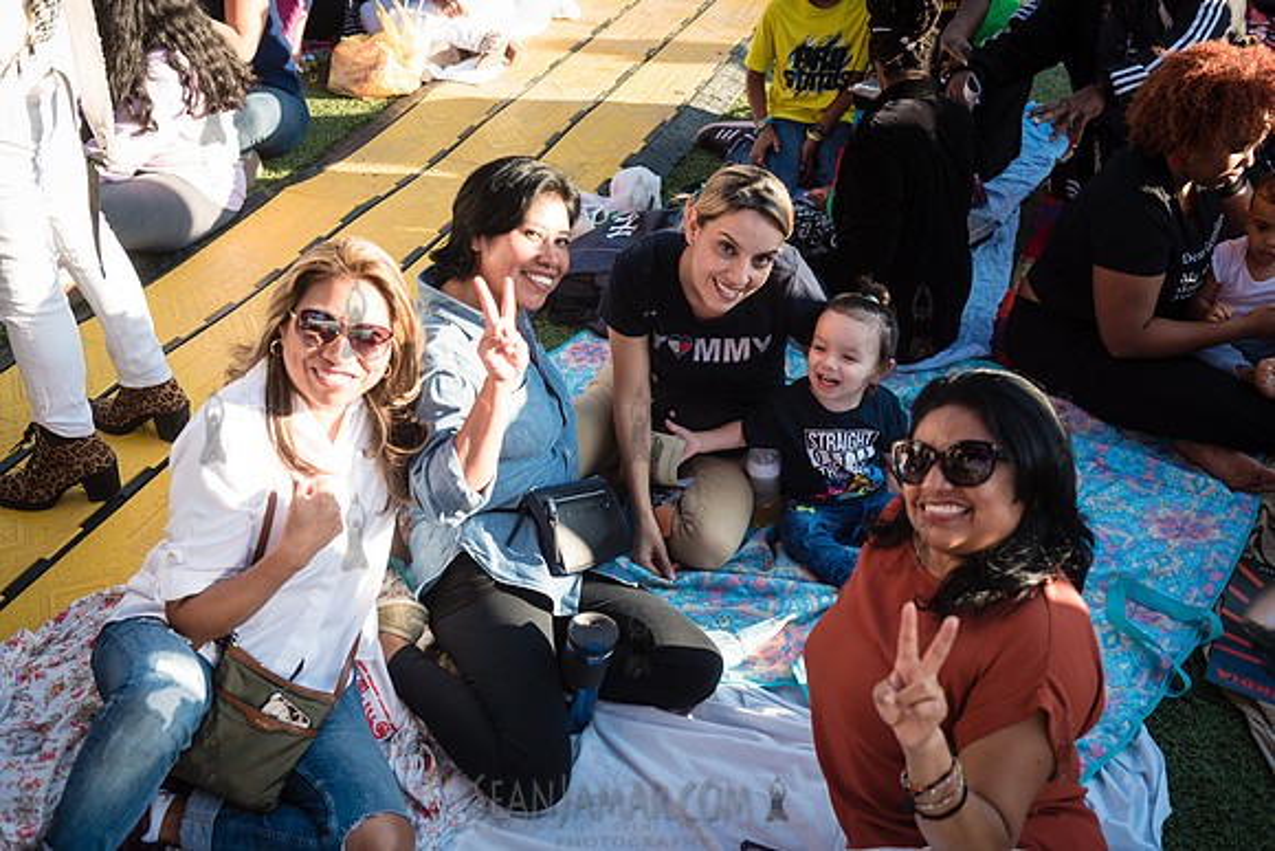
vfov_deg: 35.1
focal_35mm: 38
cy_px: 426
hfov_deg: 50.7
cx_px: 638
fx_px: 1346
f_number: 4
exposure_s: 1/320
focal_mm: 38
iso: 200
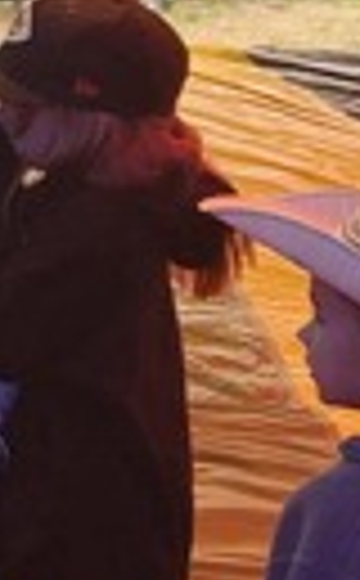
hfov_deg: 5.1
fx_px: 3063
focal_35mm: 194
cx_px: -1588
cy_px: 67
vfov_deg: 10.8
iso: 40
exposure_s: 1/180
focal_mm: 5.4
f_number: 1.8
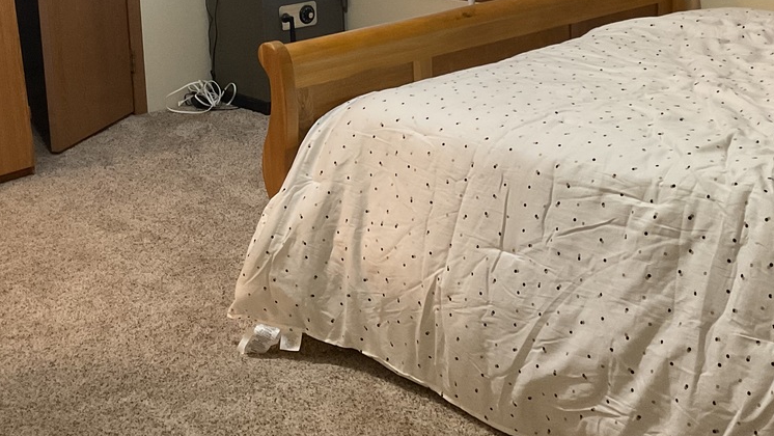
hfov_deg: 34.0
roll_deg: +2.3
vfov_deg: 19.4
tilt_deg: -11.6
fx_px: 1252
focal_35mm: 61
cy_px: 40
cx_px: 246
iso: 250
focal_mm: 3
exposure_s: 1/40
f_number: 1.8
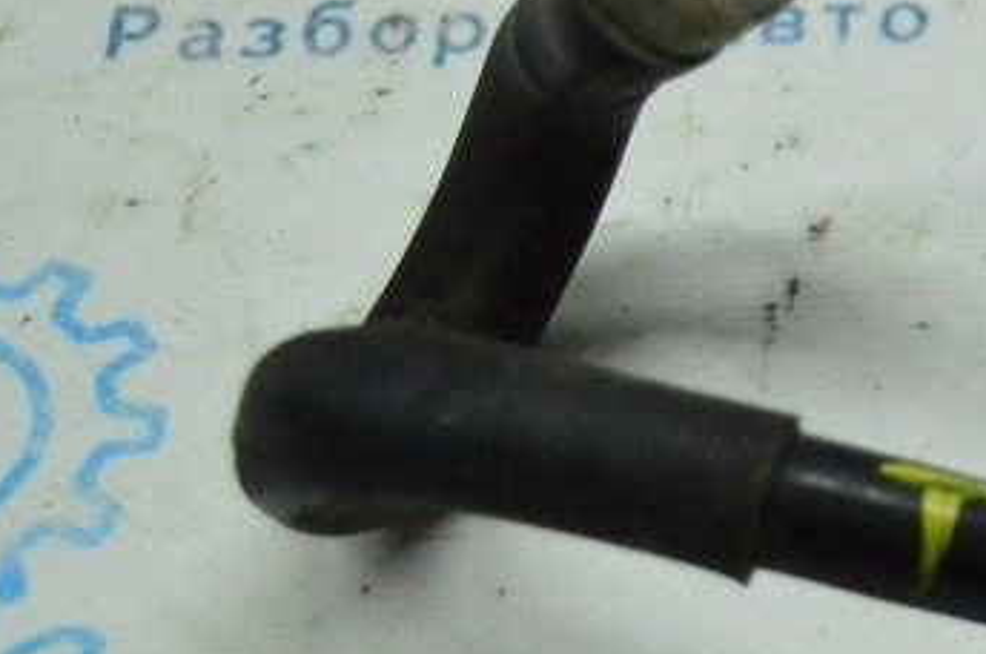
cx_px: 1184
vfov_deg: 8.7
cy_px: 449
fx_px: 4278
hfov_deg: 12.8
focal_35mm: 156
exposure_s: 1/1000
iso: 6400
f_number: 4.5
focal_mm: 35
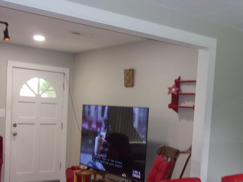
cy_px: 138
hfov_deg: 36.3
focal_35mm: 52
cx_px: 168
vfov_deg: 27.6
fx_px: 365
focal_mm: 4.9
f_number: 3
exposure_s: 1/34
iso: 200
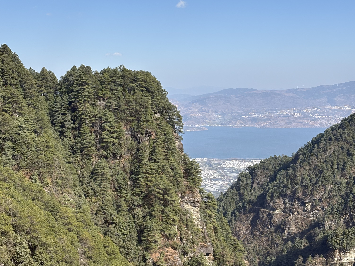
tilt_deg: -4.8
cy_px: 151
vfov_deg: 21.0
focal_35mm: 70
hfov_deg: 27.8
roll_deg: -0.4
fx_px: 718
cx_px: 177
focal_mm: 5.96
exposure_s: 1/2994
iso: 32
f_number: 1.6
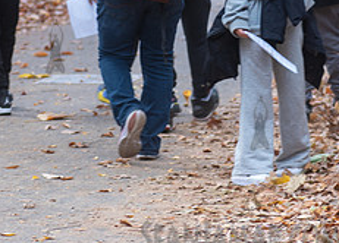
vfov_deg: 4.2
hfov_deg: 5.9
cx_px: 258
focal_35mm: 342
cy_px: -22
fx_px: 3299
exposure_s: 1/125
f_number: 3.5
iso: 160
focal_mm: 120
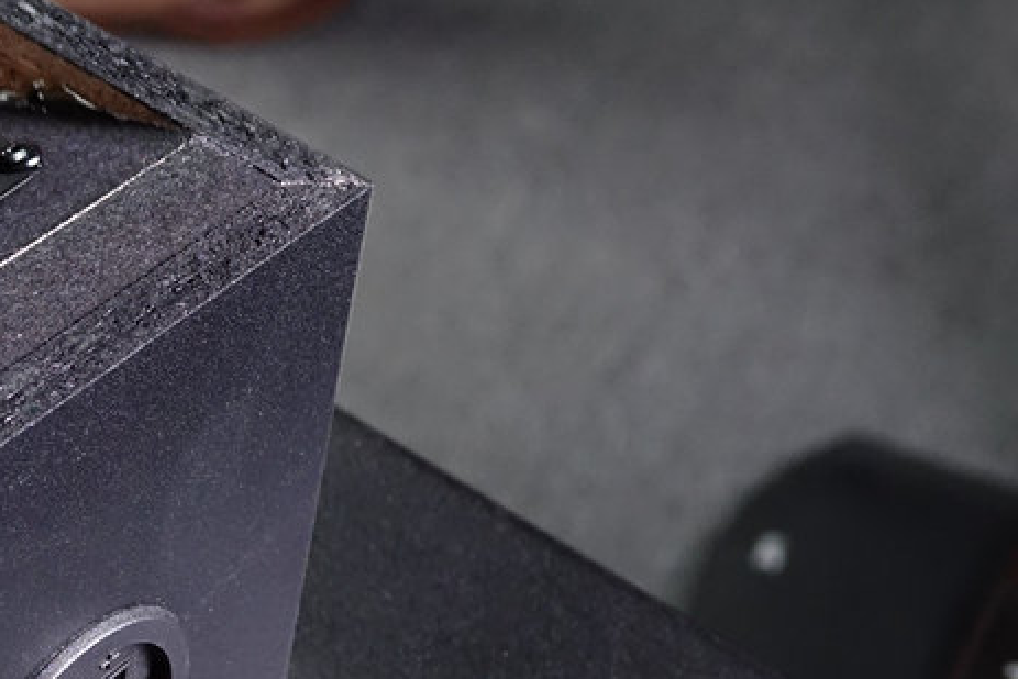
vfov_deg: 13.6
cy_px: 400
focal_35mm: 101
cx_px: -73
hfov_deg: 19.4
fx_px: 2857
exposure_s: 1/30
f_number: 2.8
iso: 800
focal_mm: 14.24
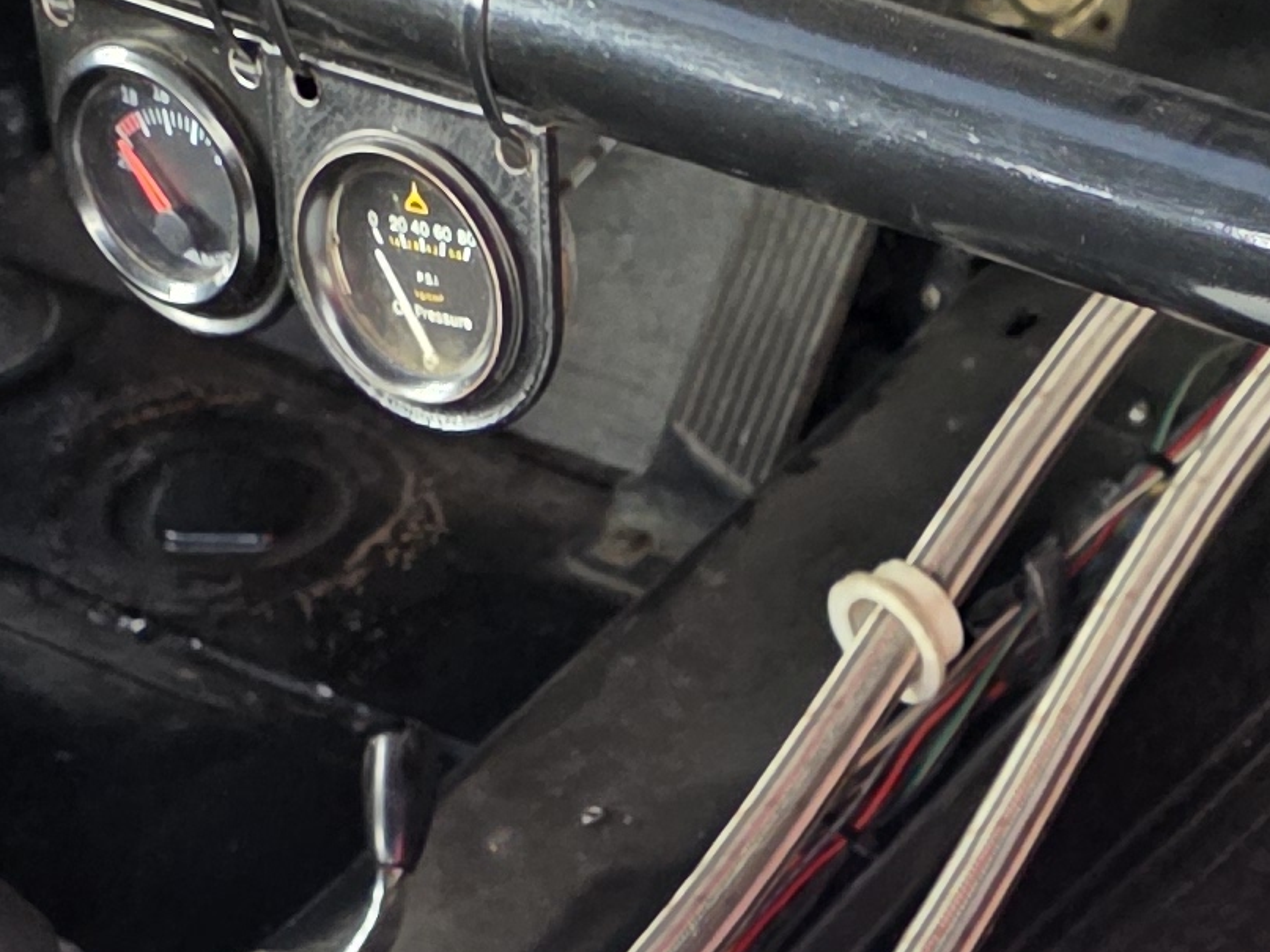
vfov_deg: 12.3
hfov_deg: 16.9
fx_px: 4182
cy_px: 1496
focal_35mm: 114
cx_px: 1257
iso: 400
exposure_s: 1/120
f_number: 1.7
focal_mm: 6.3
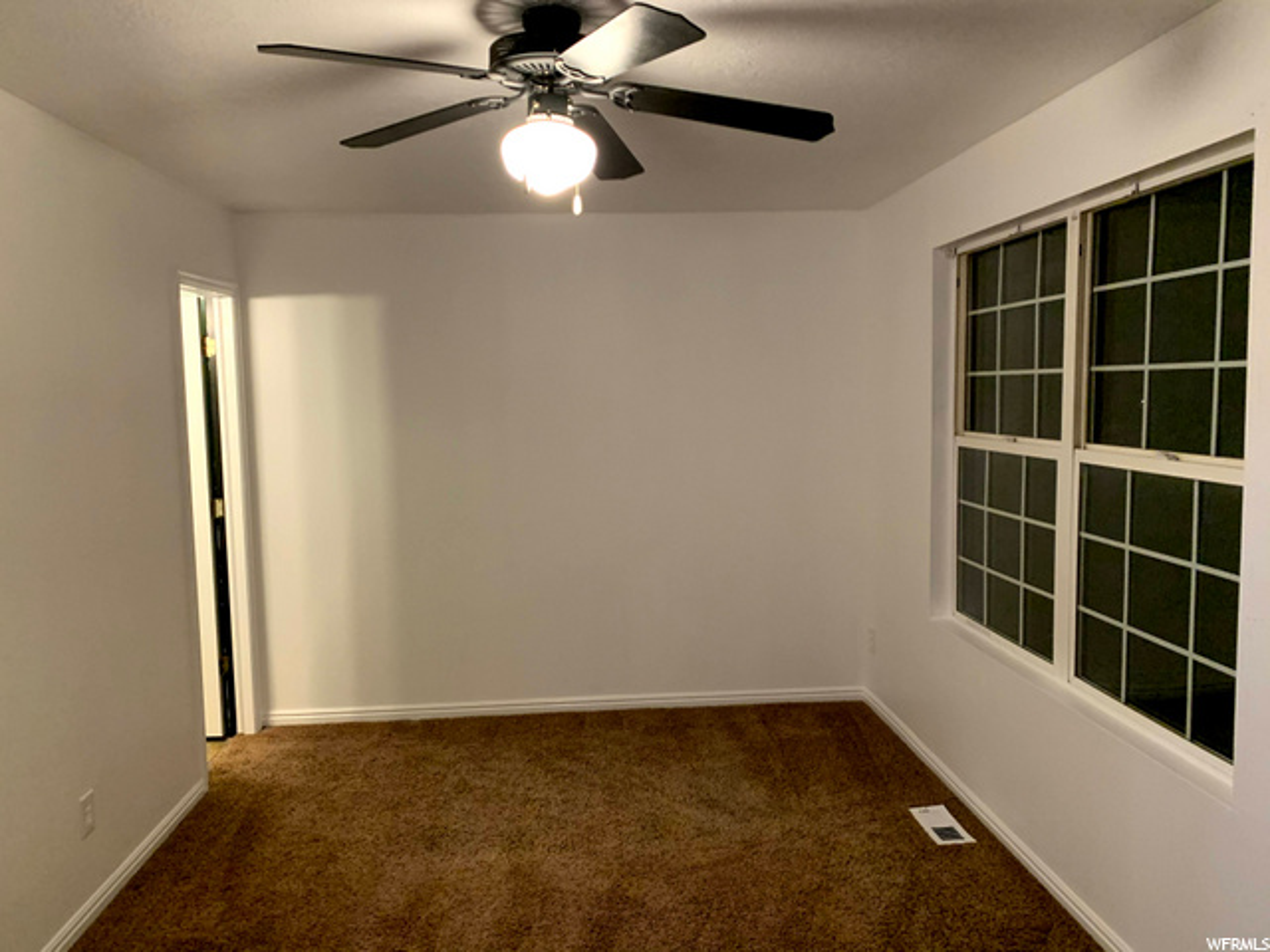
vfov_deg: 53.1
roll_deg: +1.6
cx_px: 635
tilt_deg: -4.8
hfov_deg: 67.3
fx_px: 954
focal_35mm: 26
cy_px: 476
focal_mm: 4.25
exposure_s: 1/60
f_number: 1.8
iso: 400
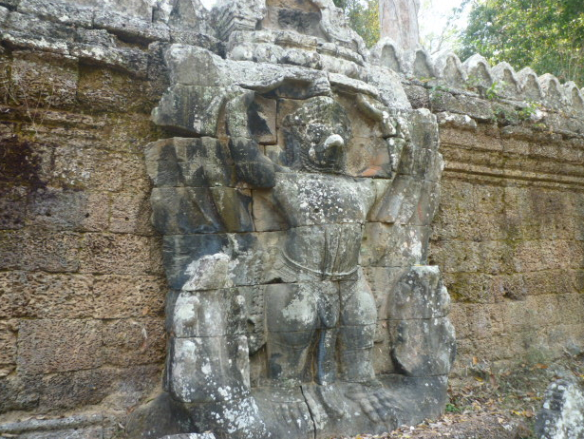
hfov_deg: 67.3
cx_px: 294
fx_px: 439
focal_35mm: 26
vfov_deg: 53.1
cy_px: 218
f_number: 2.8
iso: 80
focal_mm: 4.4
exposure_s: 1/100
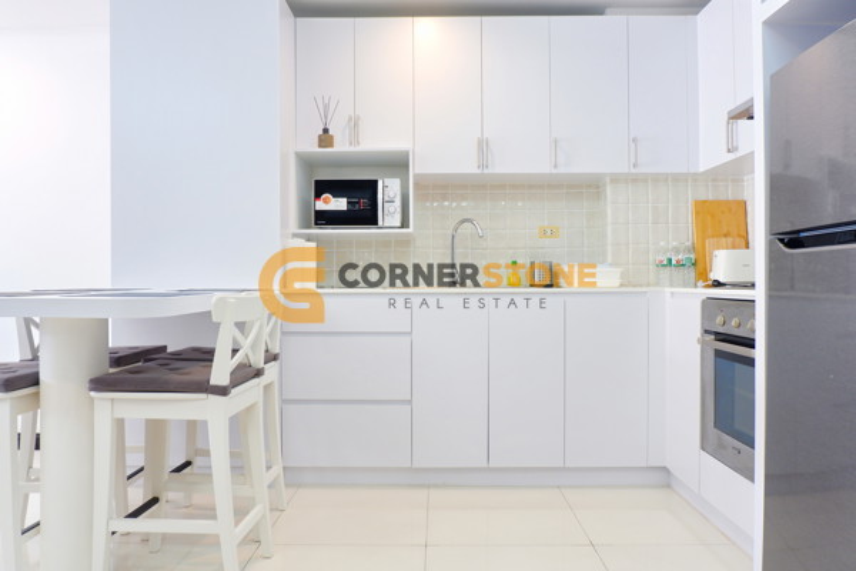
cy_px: 286
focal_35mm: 24
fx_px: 571
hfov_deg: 73.7
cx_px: 428
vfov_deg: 53.1
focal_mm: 16
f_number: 3.5
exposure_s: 1/25
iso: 200
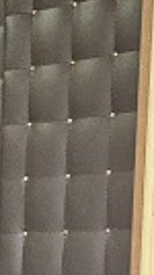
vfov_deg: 11.2
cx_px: -390
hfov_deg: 5.8
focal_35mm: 185
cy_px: 422
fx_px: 1348
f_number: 1.8
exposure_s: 1/100
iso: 400
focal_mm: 5.4
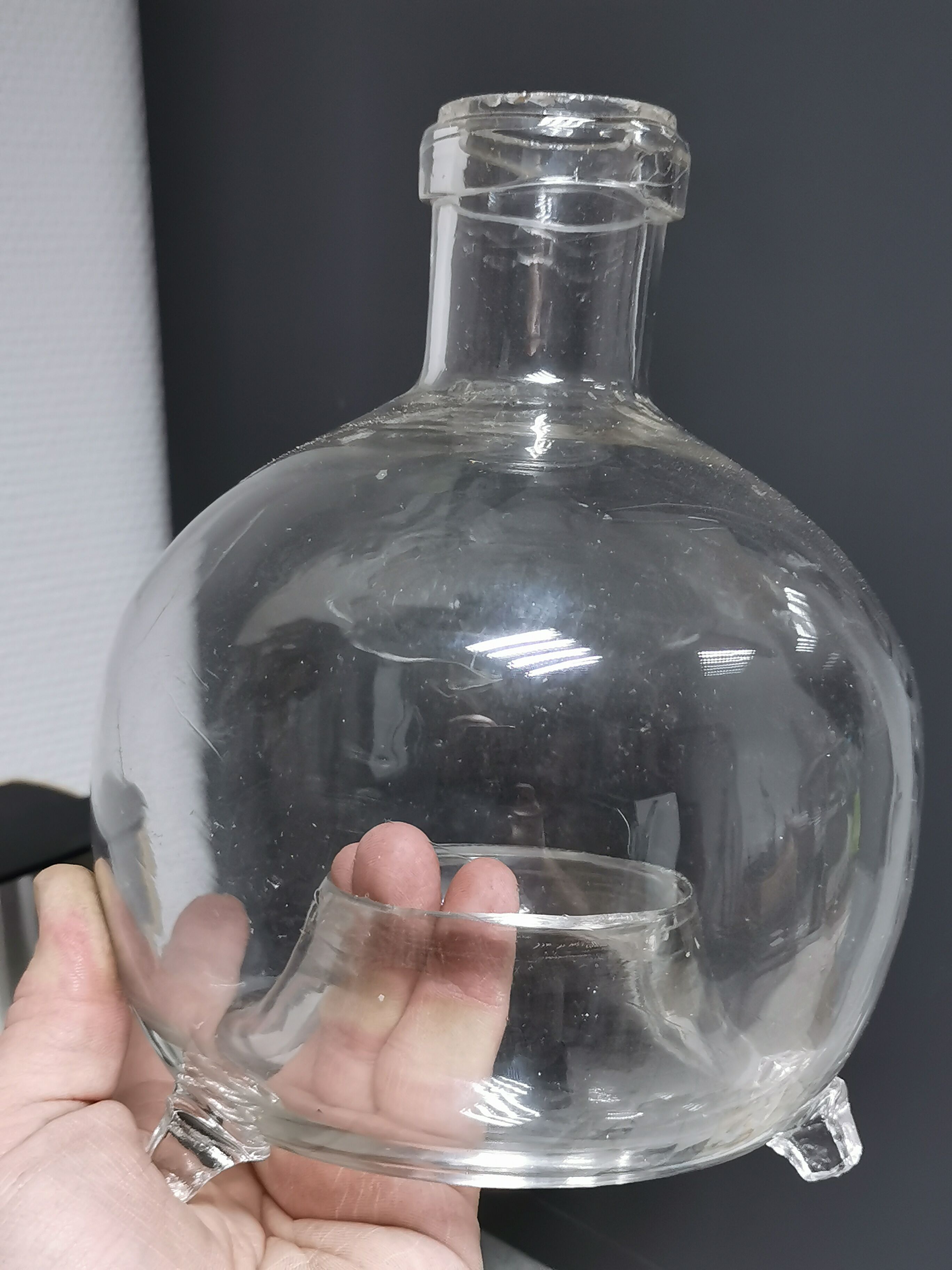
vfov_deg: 41.2
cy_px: 635
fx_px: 1687
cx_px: 476
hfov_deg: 31.5
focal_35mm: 46
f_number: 1.8
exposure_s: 1/50
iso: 125
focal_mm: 5.58
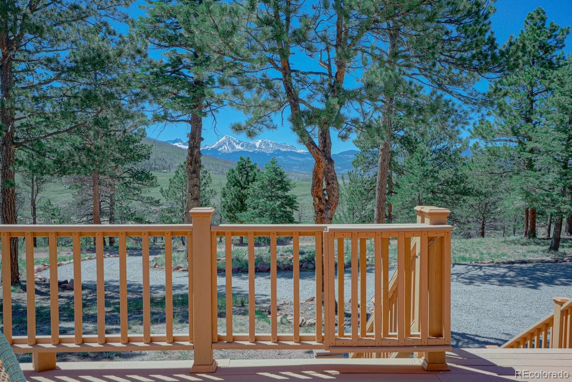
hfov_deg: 54.4
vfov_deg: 37.9
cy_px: 191
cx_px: 286
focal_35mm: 35
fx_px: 556
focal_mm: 35
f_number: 11
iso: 400
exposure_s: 1/350
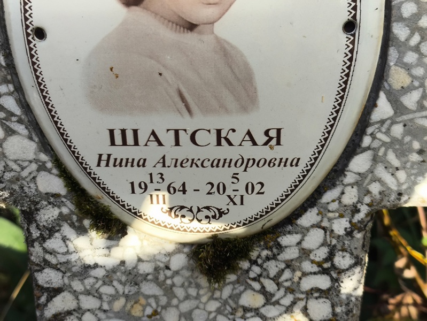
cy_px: 160
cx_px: 214
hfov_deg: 38.2
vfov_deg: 29.1
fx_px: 617
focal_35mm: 50
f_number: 1.7
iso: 50
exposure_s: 1/532
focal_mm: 4.71
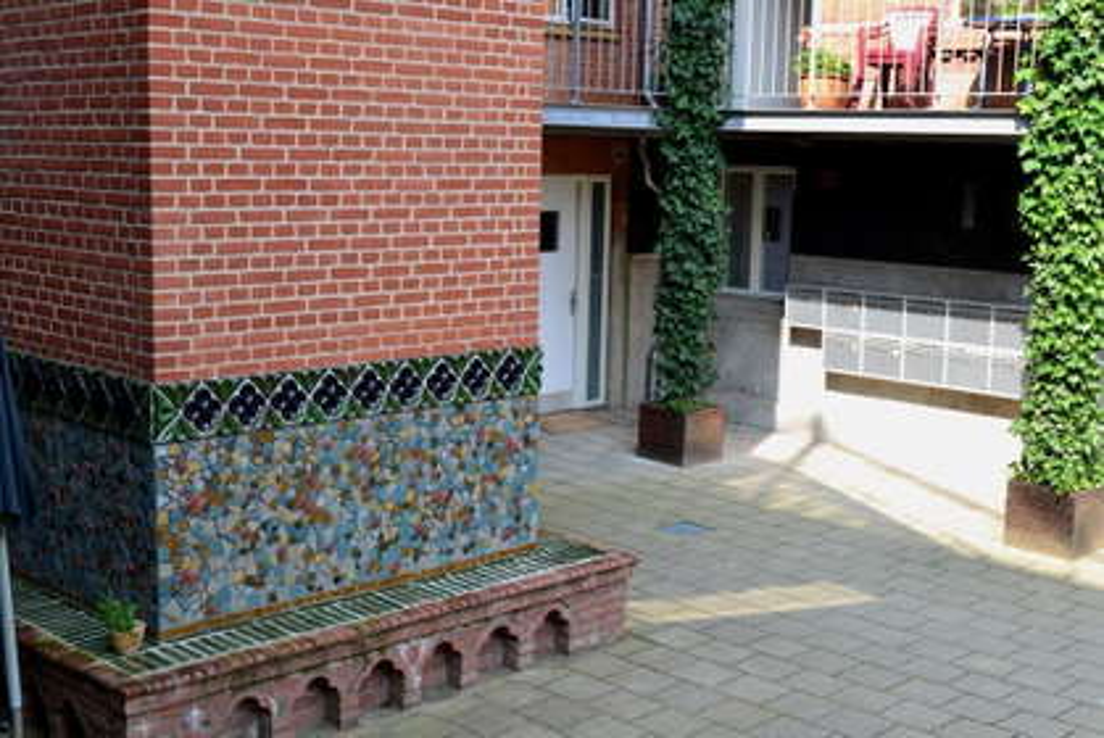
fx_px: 1427
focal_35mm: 46
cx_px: 552
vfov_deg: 29.0
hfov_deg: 42.3
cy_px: 369
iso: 400
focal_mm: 31
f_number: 9
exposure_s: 1/125
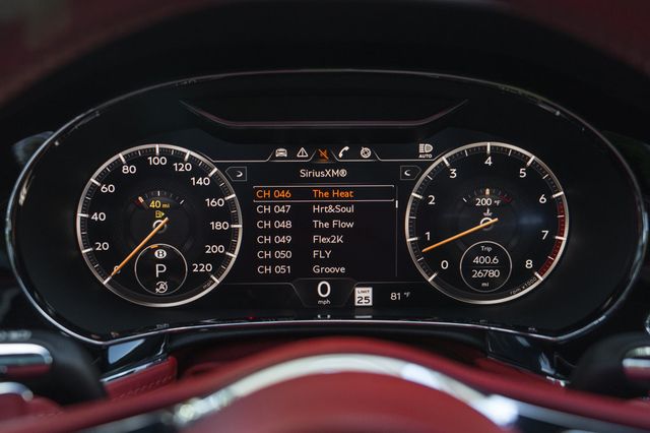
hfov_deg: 45.3
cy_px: 216
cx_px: 316
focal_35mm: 43
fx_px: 779
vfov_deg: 31.0
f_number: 5
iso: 640
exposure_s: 1/100
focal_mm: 38
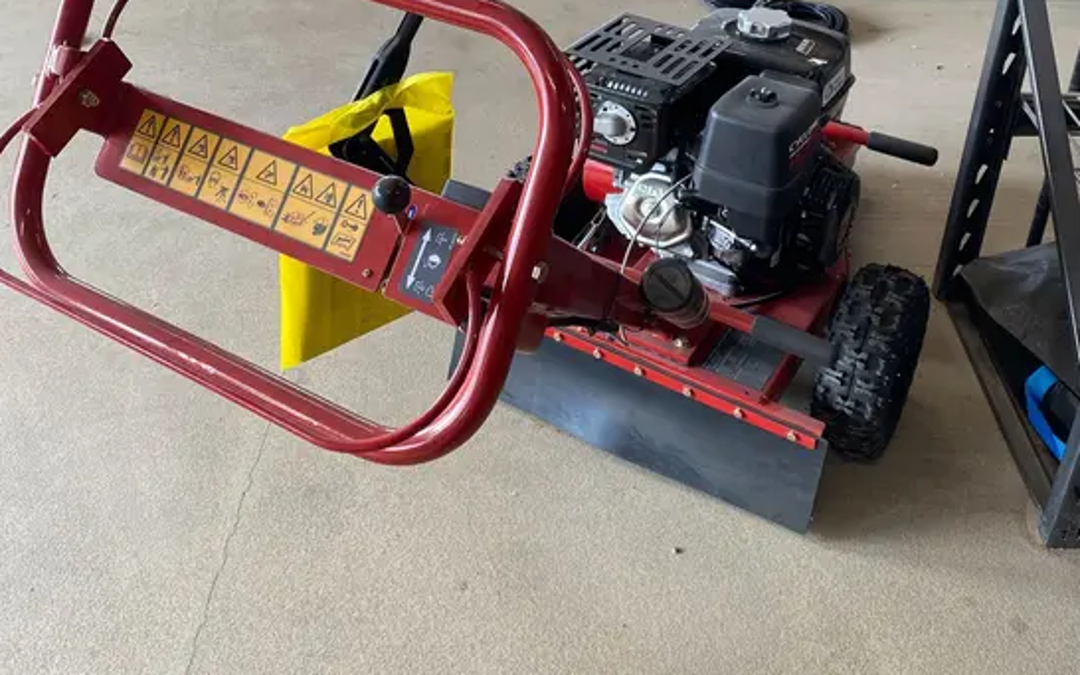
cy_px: 138
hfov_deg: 52.8
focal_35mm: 37
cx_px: 542
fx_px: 1089
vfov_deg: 33.4
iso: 125
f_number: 1.8
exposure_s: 1/121
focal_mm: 4.25
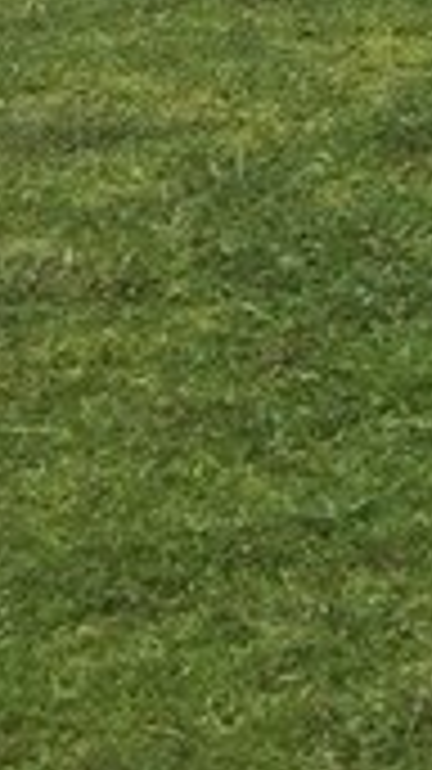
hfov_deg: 9.0
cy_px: -263
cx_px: 1026
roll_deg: -0.4
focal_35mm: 122
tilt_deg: -7.6
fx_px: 2488
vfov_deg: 16.5
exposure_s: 1/353
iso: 32
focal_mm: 4.15
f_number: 2.2
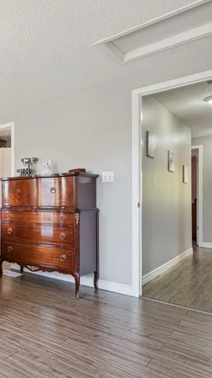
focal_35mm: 27
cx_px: -59
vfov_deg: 69.8
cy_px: 196
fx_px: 270
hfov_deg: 32.7
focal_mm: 15
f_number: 8
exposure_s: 1/8
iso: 200
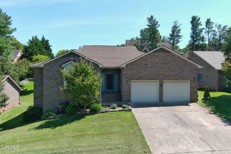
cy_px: 77
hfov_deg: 63.6
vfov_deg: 45.0
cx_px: 116
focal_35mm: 29
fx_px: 186
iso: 100
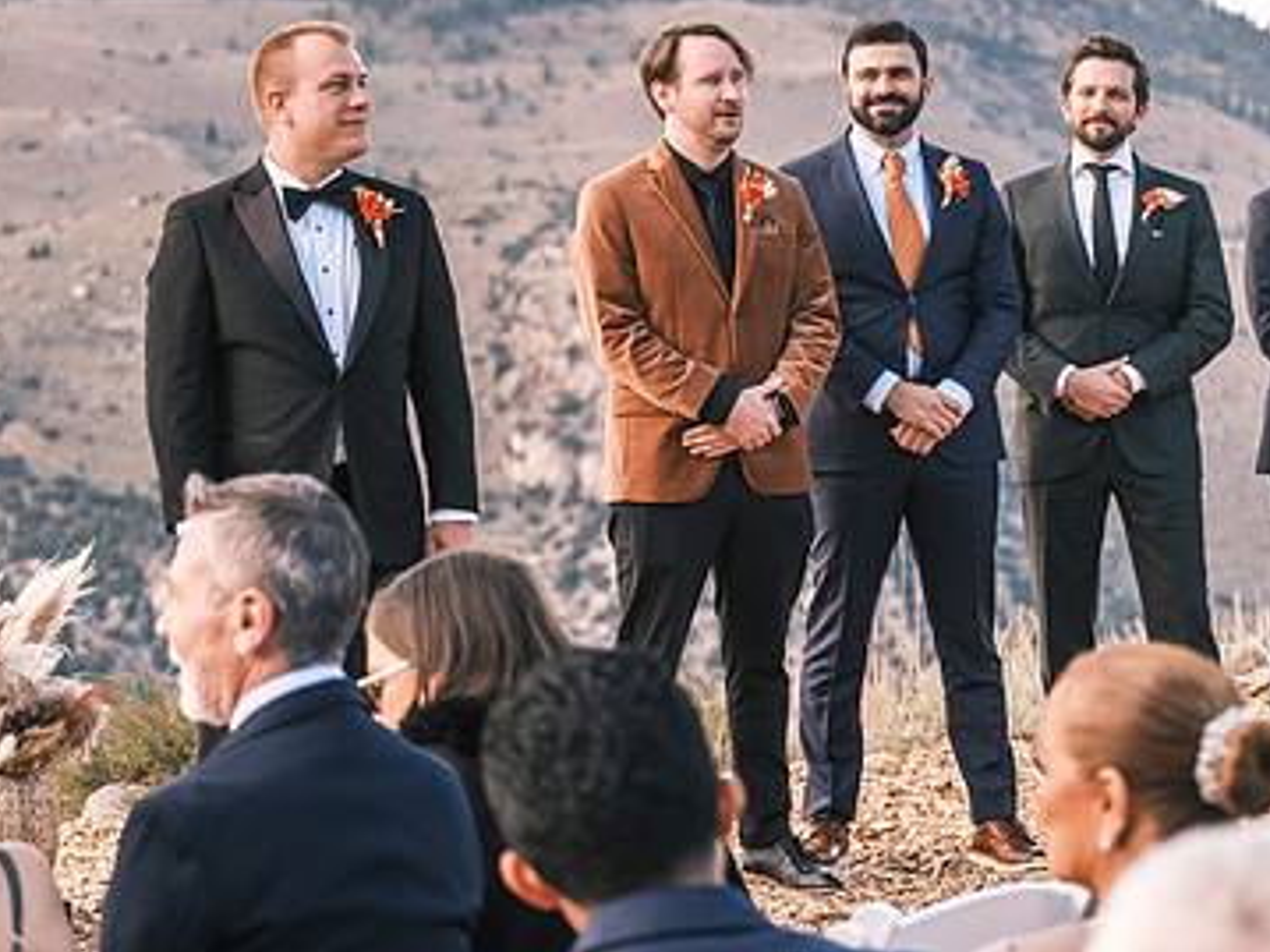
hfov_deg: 13.8
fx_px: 5245
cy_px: 338
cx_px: 948
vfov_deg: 10.4
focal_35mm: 143
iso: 400
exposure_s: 1/750
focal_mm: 61
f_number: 2.8
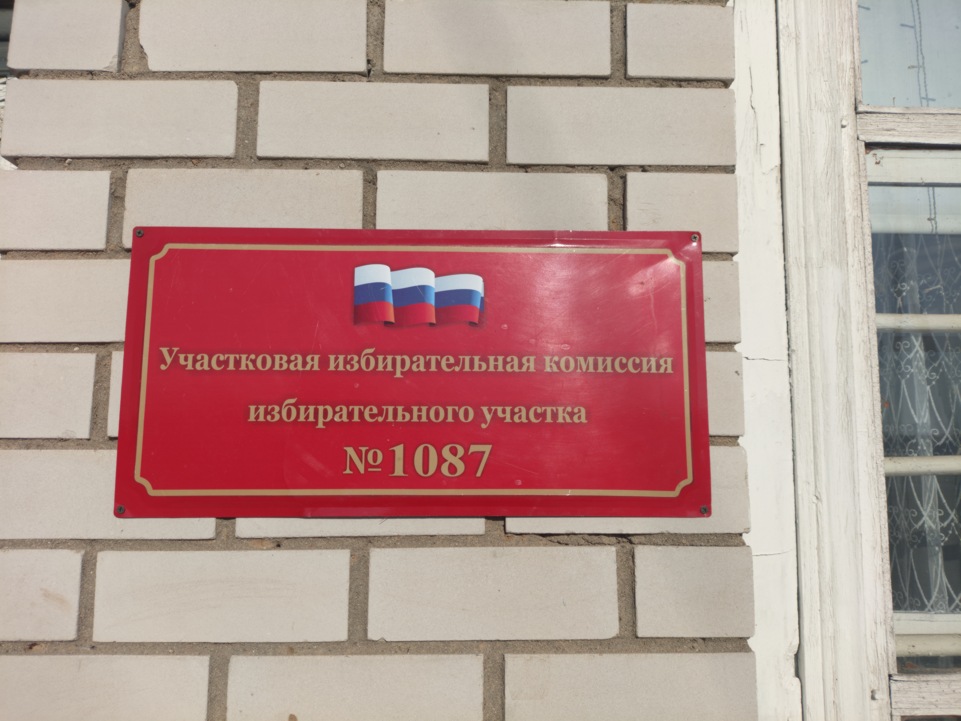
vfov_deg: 54.9
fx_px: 694
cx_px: 480
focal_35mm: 25
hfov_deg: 69.4
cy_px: 360
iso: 62
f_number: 1.79
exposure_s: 1/3774
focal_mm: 4.71
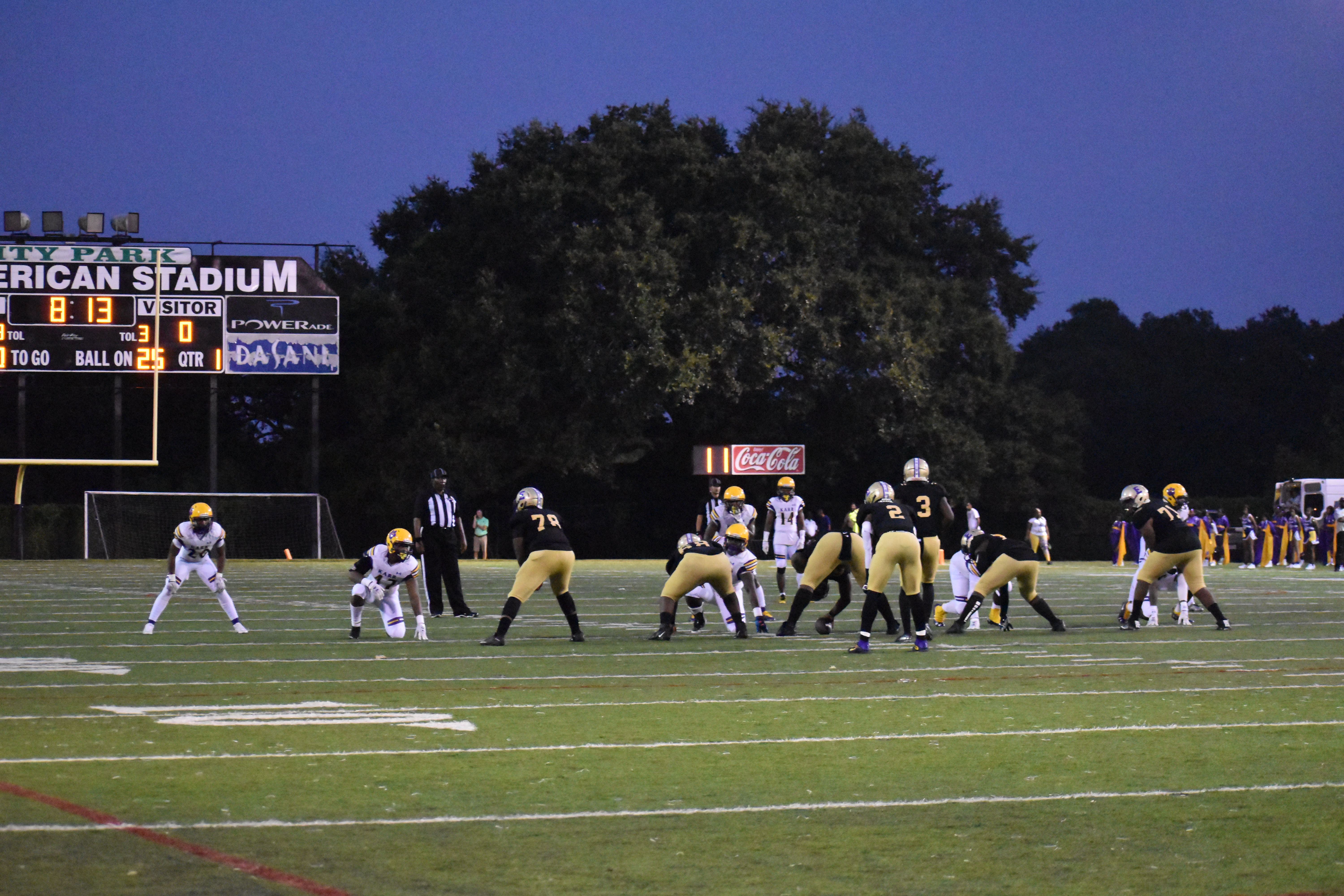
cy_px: 448
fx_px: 3920
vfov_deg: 13.0
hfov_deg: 19.5
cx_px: 672
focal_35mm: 105
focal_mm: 70
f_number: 4.5
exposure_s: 1/250
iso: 10000
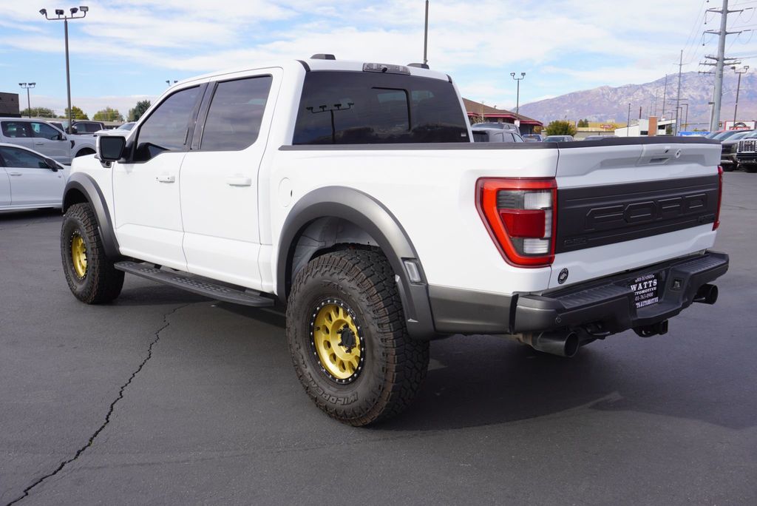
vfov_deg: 40.0
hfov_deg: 57.2
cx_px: 378
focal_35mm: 33
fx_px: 694
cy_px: 253
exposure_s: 1/125
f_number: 8
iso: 100
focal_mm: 22
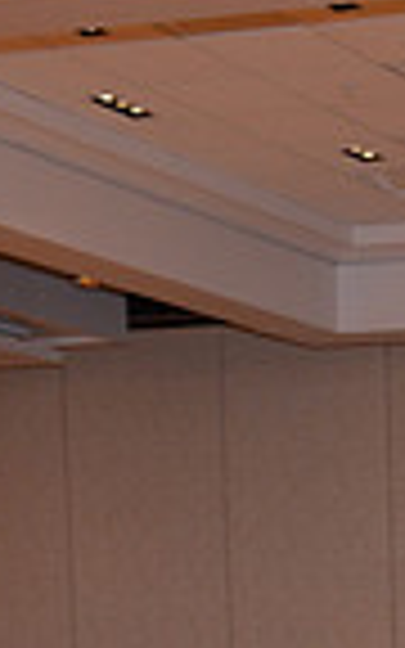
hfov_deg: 8.0
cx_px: 808
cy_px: 1170
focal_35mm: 156
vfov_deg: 12.3
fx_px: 2755
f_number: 5.6
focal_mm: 38
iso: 1000
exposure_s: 1/250
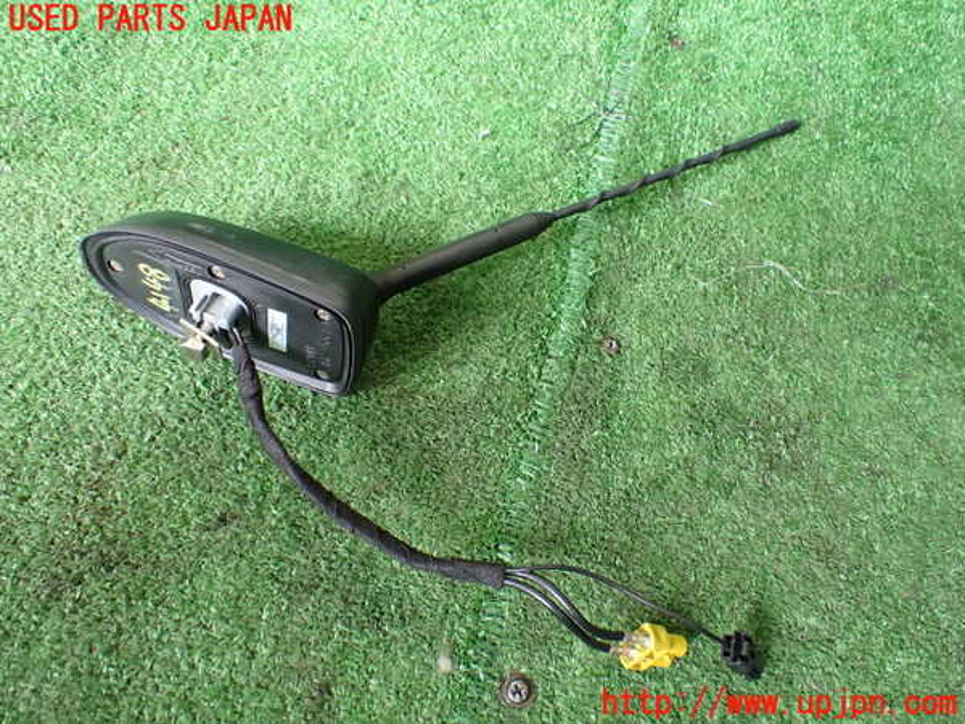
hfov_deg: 60.0
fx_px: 836
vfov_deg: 46.8
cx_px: 482
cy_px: 362
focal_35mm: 30
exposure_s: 1/125
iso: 640
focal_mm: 5.4
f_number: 2.3
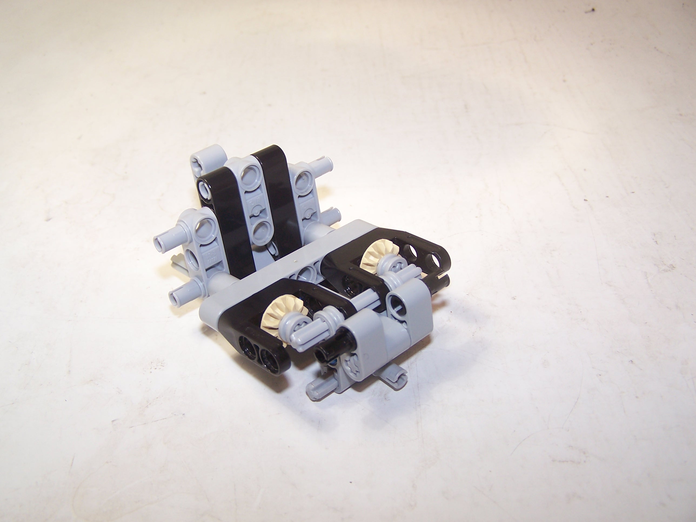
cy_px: 261
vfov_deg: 37.7
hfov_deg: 49.0
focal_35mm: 38
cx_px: 348
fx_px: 764
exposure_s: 1/60
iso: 80
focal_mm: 6.3
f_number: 2.8
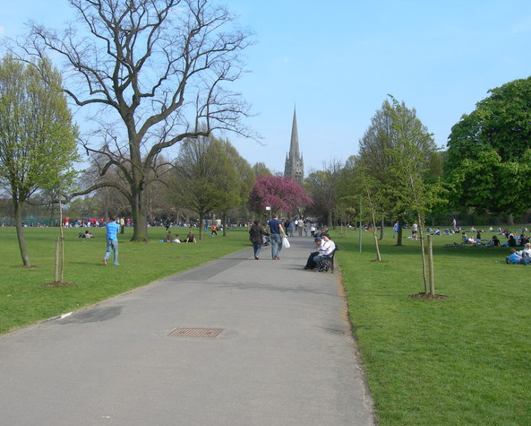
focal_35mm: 40
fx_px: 629
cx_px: 256
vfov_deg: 37.4
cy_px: 214
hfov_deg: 45.8
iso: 50
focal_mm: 7.8
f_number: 4.8
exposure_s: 1/277
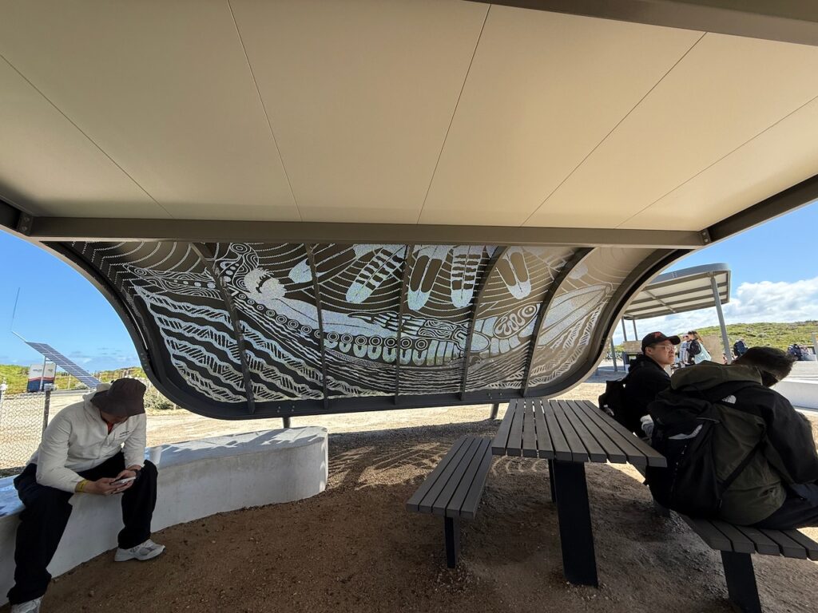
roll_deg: +2.4
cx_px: 409
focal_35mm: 14
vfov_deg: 85.7
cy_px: 306
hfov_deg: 102.1
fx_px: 331
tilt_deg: +9.9
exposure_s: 1/602
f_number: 2.2
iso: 64
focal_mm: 2.22
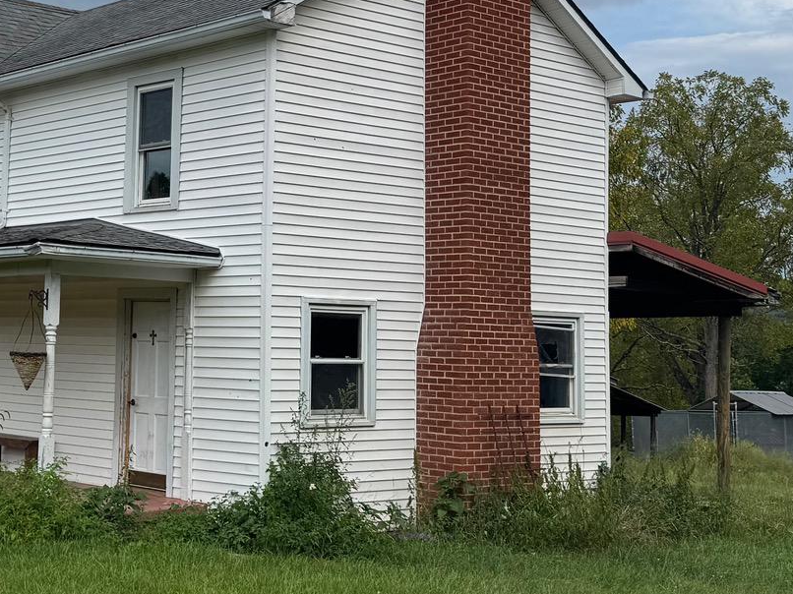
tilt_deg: +5.9
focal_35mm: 61
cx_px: 170
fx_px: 1397
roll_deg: -0.6
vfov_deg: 23.9
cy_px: 184
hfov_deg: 31.0
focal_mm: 6.76
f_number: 1.78
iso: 80
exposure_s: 1/5814
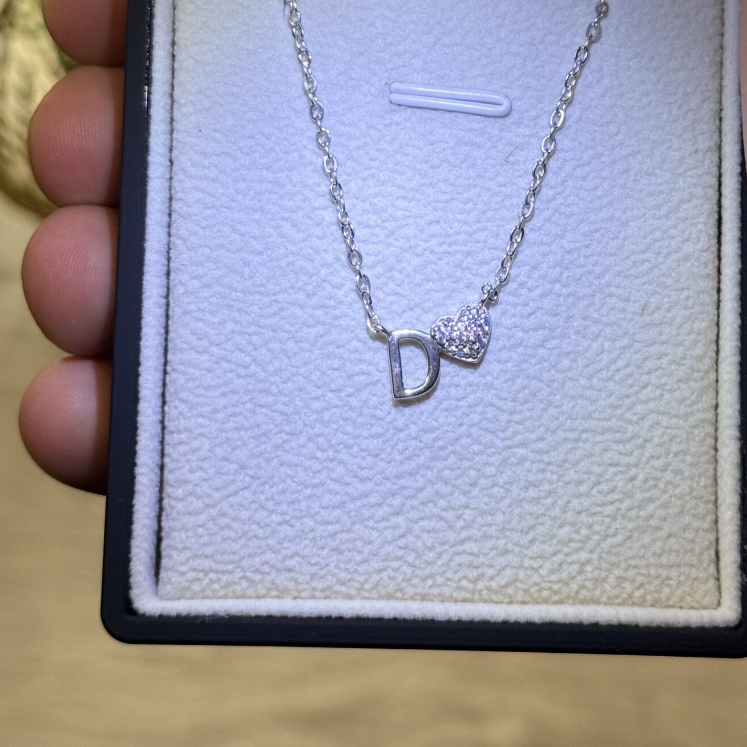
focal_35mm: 83
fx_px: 2026
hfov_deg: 20.9
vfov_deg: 20.7
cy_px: 204
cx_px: 455
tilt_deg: -48.5
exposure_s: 1/100
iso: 50
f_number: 1.78
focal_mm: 6.76
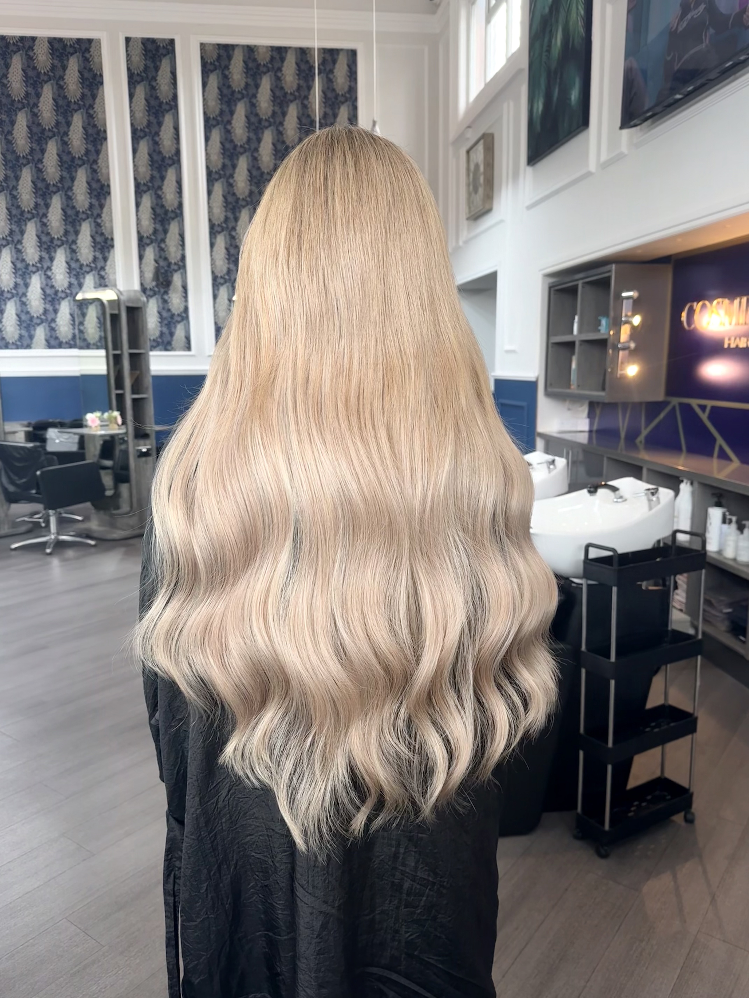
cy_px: 499
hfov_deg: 56.8
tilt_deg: -9.7
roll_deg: +0.2
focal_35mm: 24
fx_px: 692
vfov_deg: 71.6
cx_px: 374
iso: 80
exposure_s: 1/100
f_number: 1.78
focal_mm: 6.76
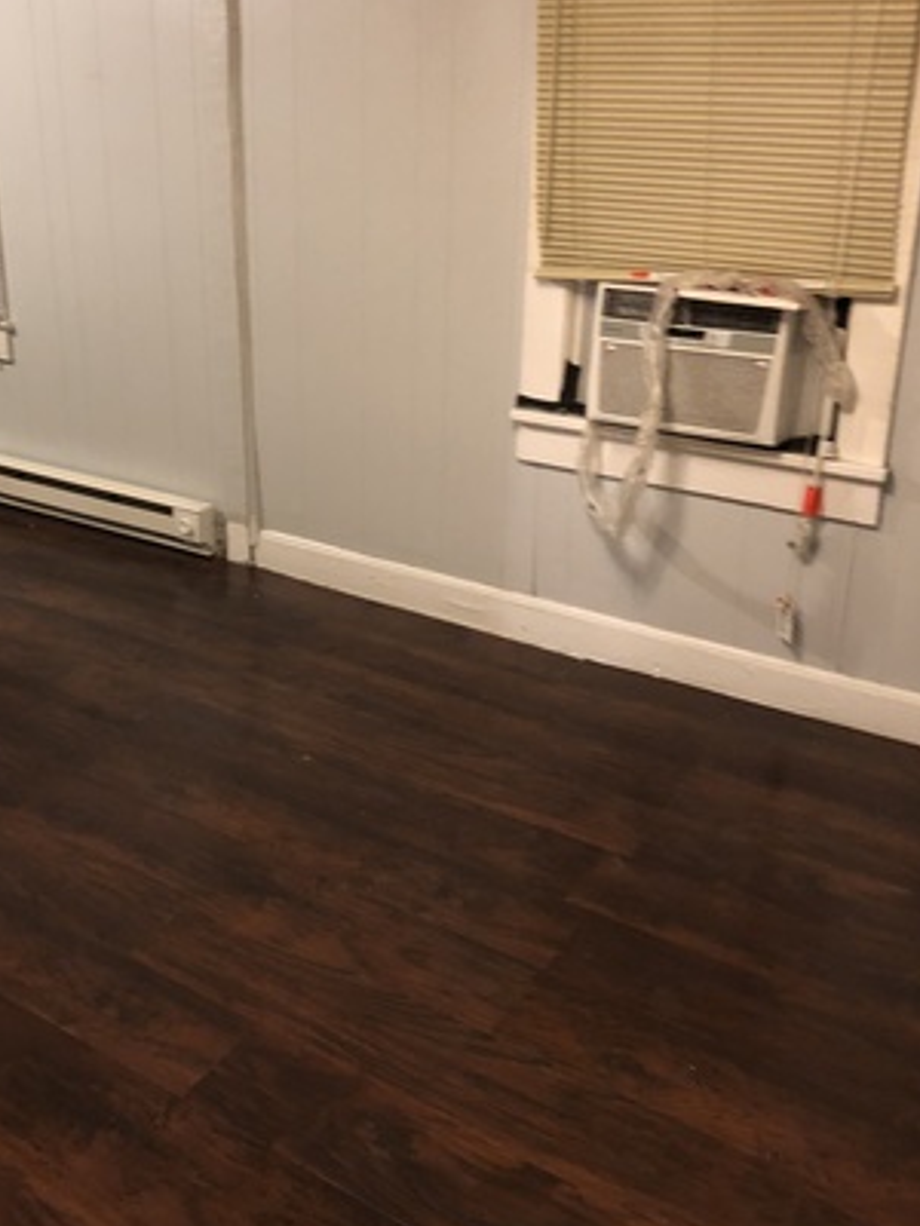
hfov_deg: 40.4
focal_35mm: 35
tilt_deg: -19.4
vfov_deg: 52.4
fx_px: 1240
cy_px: 506
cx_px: 351
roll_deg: +0.8
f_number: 1.8
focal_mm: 3.99
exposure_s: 1/8
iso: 100
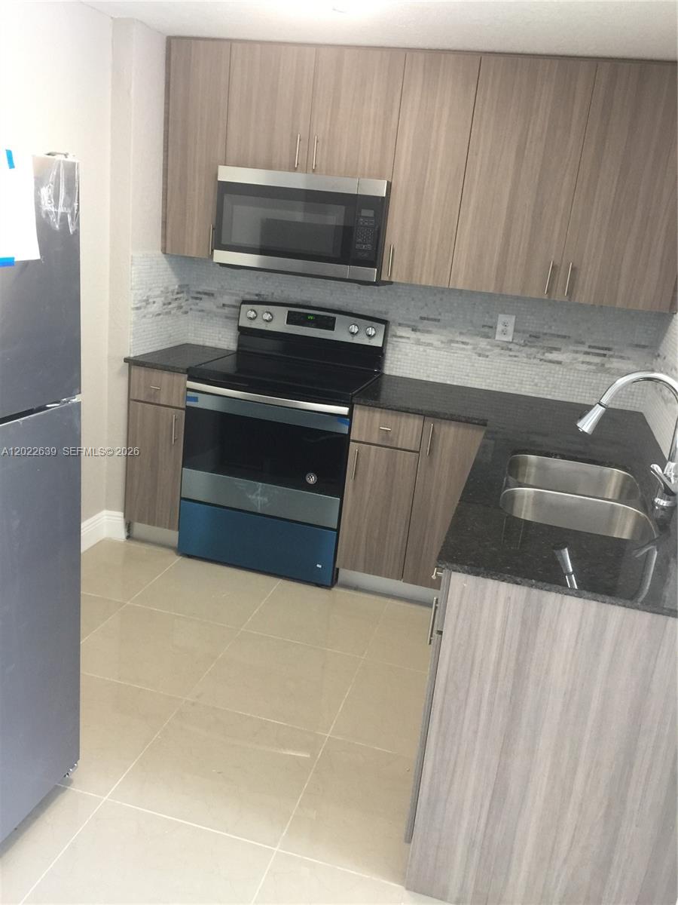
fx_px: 757
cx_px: 339
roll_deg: -6.0
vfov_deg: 61.7
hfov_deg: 48.2
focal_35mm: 29
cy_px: 452
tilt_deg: -14.4
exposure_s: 1/15
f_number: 2.2
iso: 80
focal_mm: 4.15
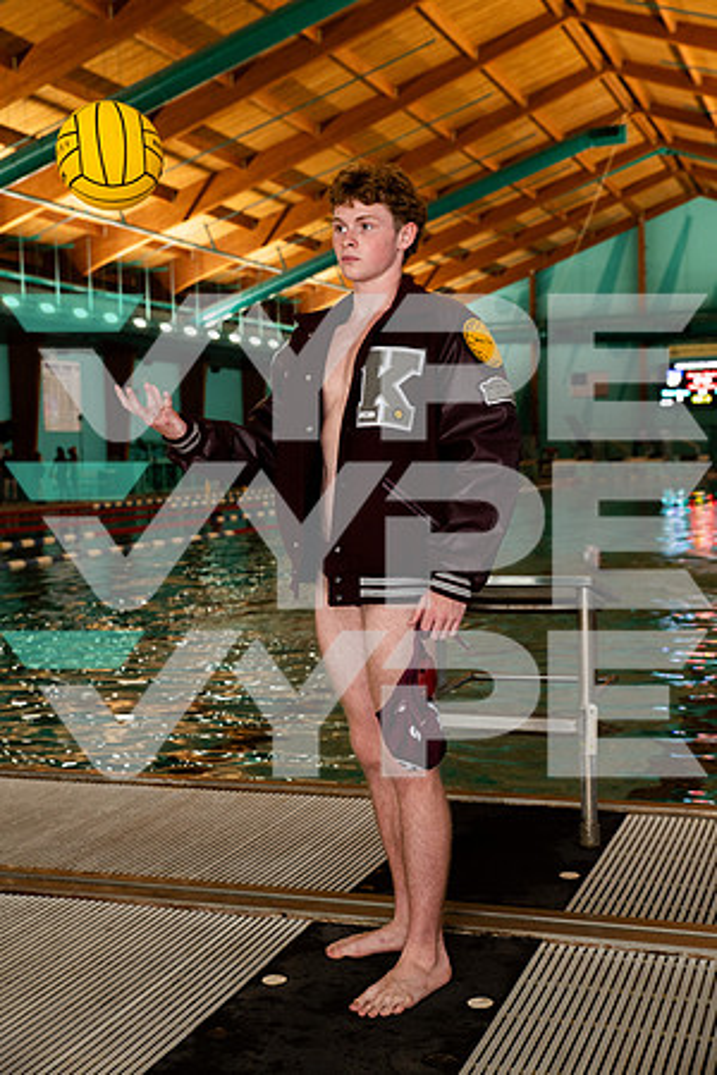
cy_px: 538
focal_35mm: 48
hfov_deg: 28.1
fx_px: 1434
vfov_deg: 41.1
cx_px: 358
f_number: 5
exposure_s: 1/200
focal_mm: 48
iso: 800
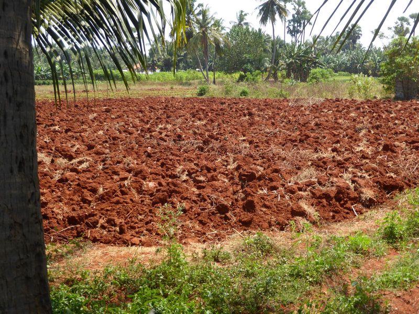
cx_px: 210
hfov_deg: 33.8
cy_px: 157
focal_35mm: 57
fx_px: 690
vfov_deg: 25.7
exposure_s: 1/250
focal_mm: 9.6
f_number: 4.1
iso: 80
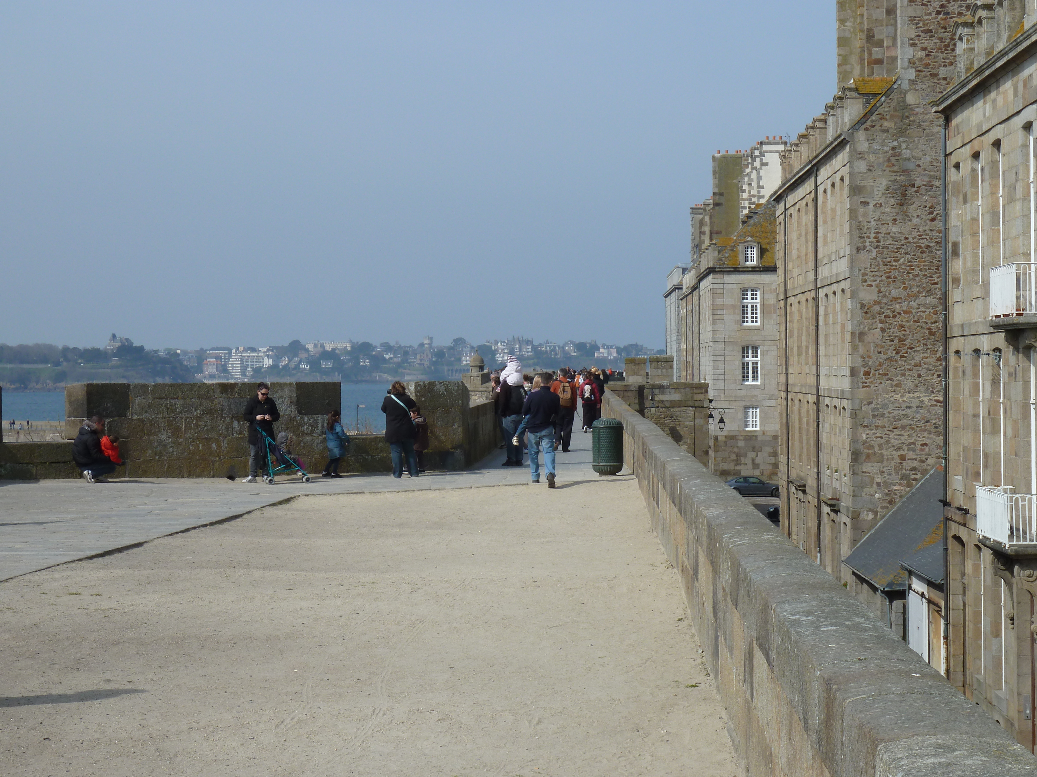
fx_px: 2486
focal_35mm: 83
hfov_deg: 23.6
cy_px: 388
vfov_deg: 17.8
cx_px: 518
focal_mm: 13.7
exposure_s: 1/400
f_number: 5.6
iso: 80
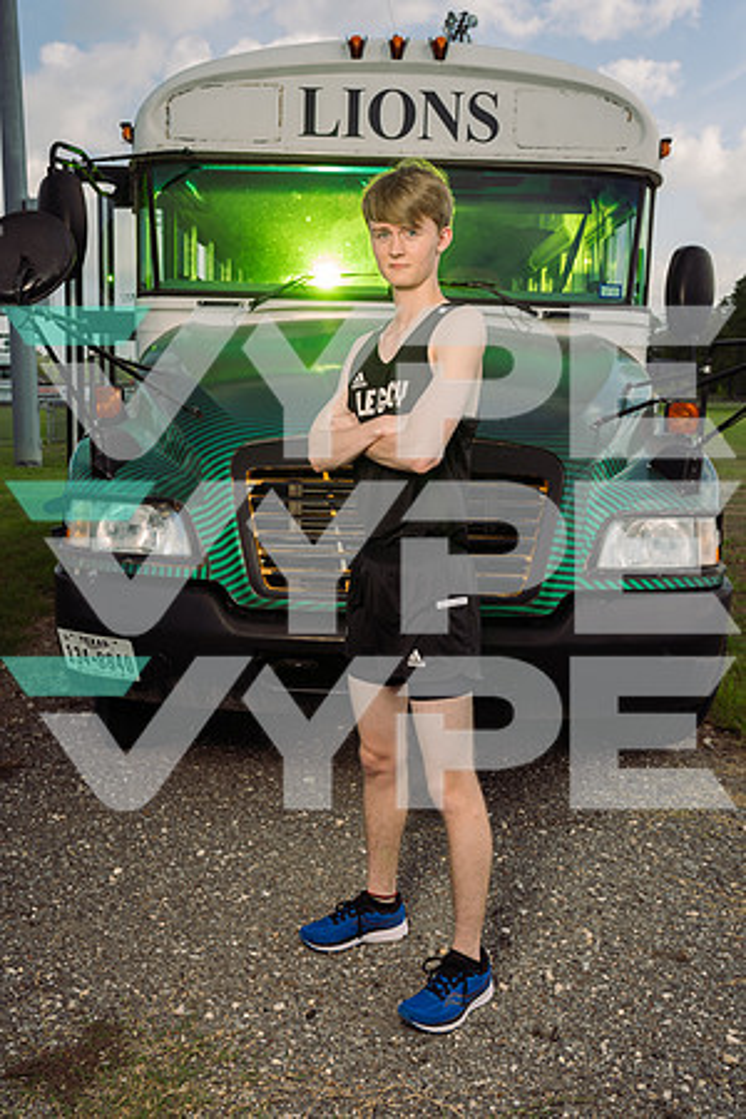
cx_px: 373
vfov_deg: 53.1
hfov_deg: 36.9
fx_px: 1119
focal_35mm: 36
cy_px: 560
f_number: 7.1
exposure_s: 1/250
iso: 50
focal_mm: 36
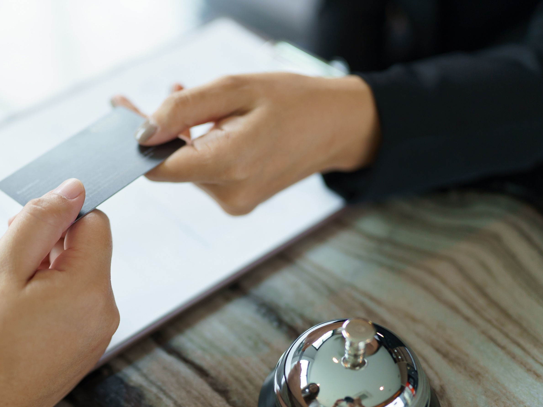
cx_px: 152
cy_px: 271
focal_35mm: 51
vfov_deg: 28.4
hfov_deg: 36.8
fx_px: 800
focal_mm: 35
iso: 640
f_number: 1.4
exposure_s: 1/1000
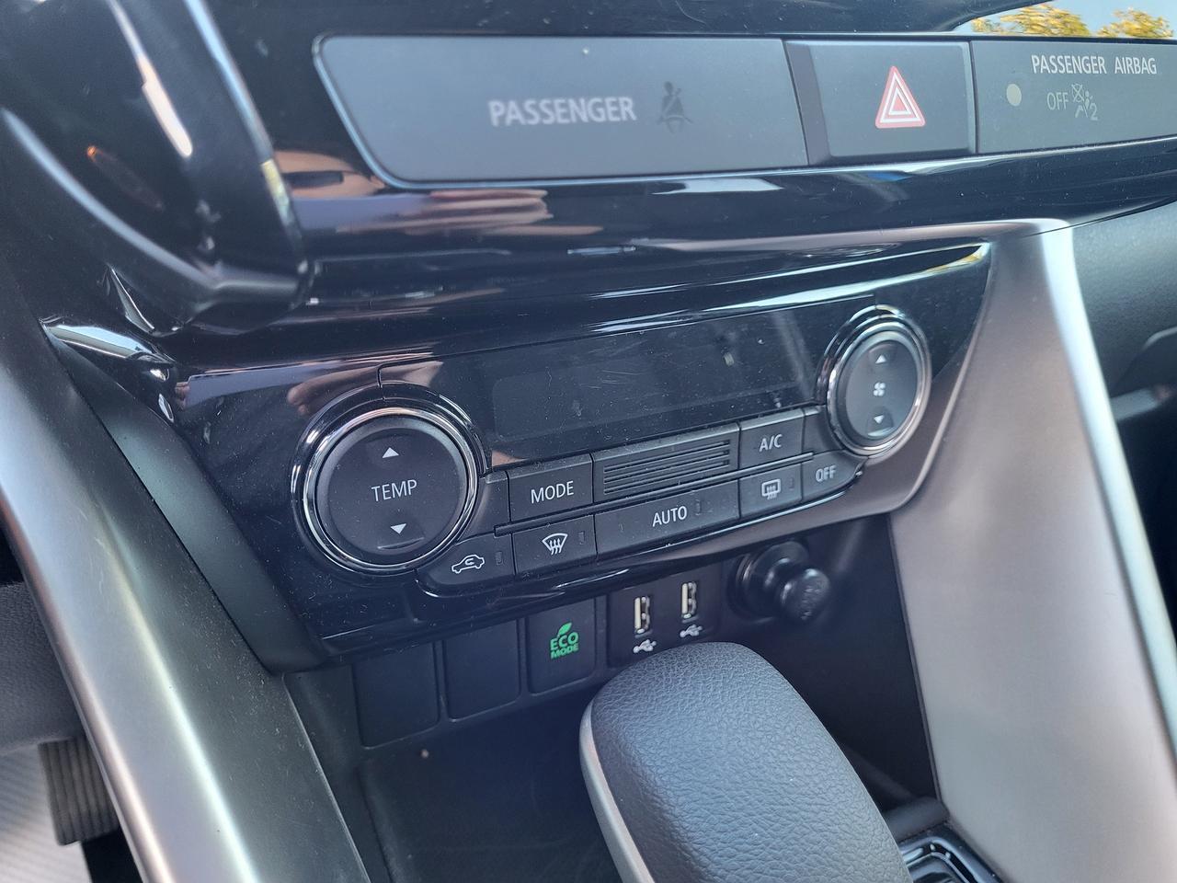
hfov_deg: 67.3
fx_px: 884
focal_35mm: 26
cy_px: 442
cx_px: 588
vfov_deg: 53.1
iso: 500
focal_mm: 5.4
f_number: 1.8
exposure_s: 1/40
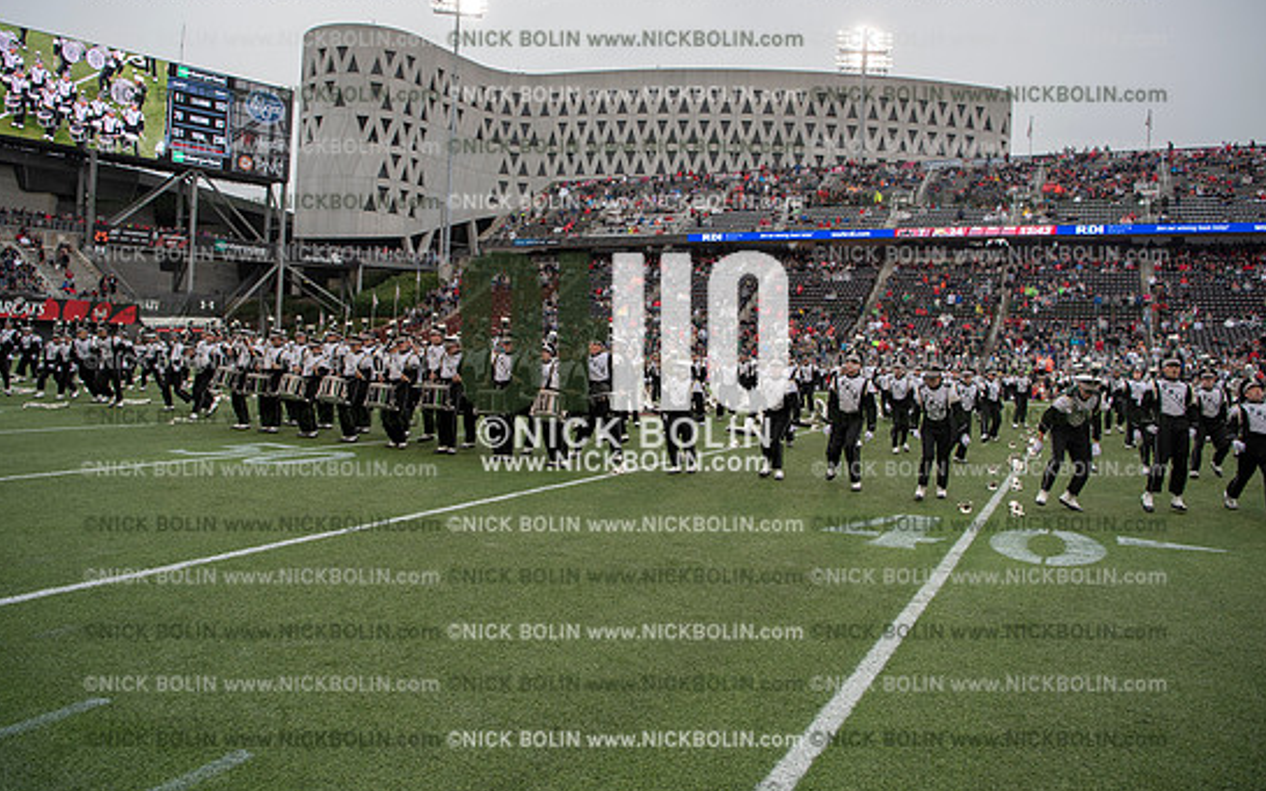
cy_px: 363
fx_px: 897
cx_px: 624
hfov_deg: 70.4
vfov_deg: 47.5
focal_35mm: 26
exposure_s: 1/800
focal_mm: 24
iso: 250
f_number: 3.5
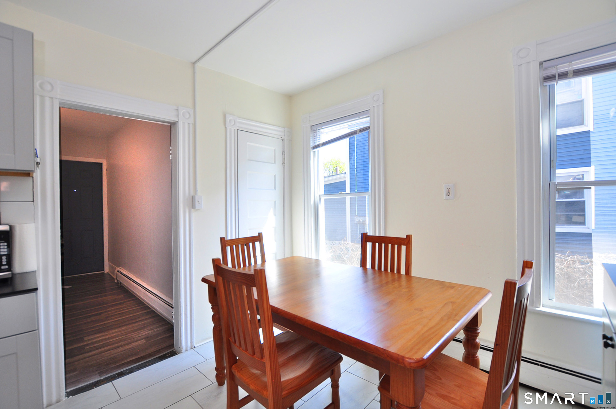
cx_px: 308
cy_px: 204
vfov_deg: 77.2
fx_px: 256
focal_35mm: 15
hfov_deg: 100.5
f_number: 4.5
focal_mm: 10
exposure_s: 1/60
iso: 250
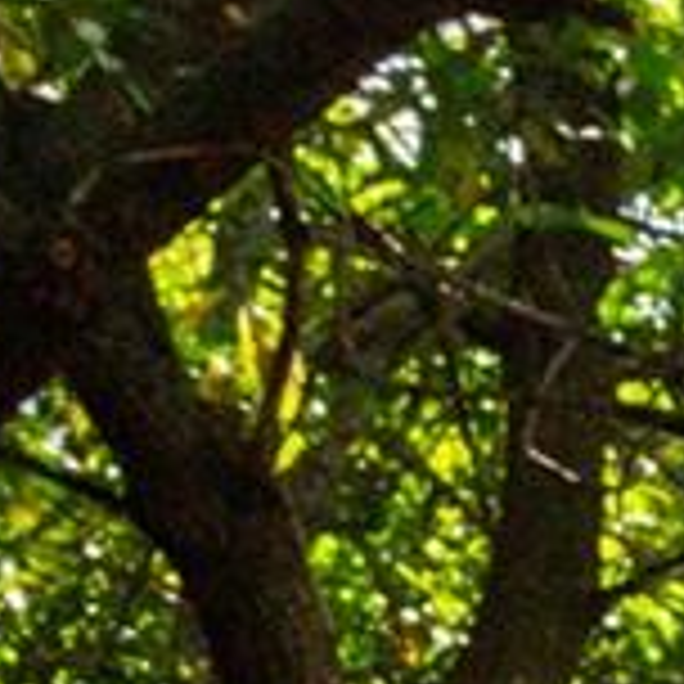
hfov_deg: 8.1
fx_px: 3297
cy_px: 2272
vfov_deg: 8.9
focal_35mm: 147
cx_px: 2596
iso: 250
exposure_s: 1/1250
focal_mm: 11
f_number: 6.3
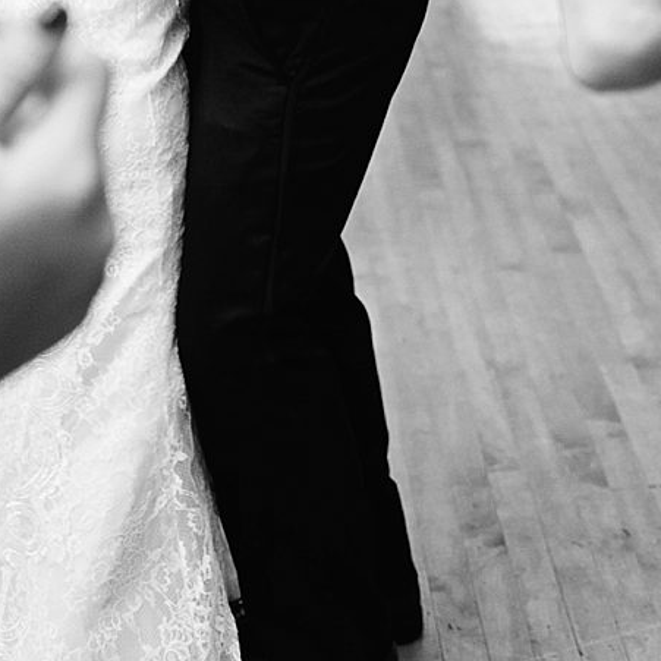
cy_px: -227
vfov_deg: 17.4
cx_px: 213
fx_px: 2009
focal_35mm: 93
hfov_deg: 18.6
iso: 320
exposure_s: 1/200
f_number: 2.8
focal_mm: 35
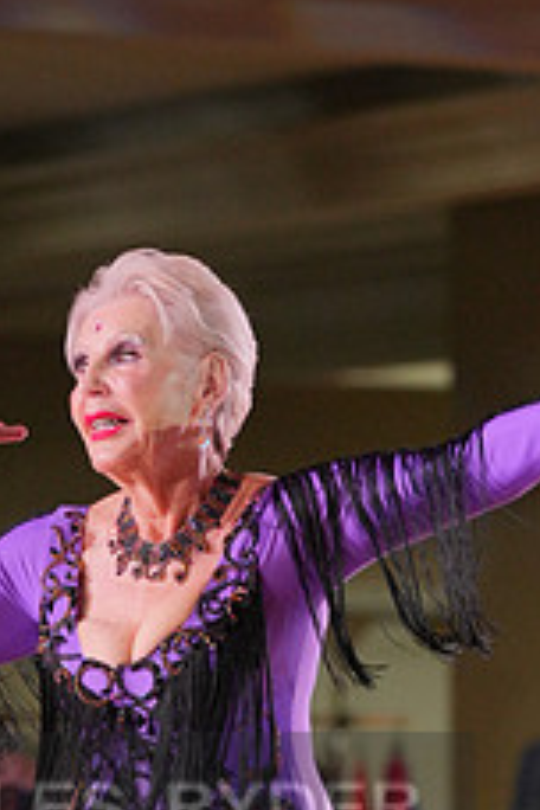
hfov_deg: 3.9
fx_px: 7897
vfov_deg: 5.9
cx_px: -12
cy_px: 853
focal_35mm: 351
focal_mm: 138
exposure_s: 1/500
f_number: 4
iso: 2000
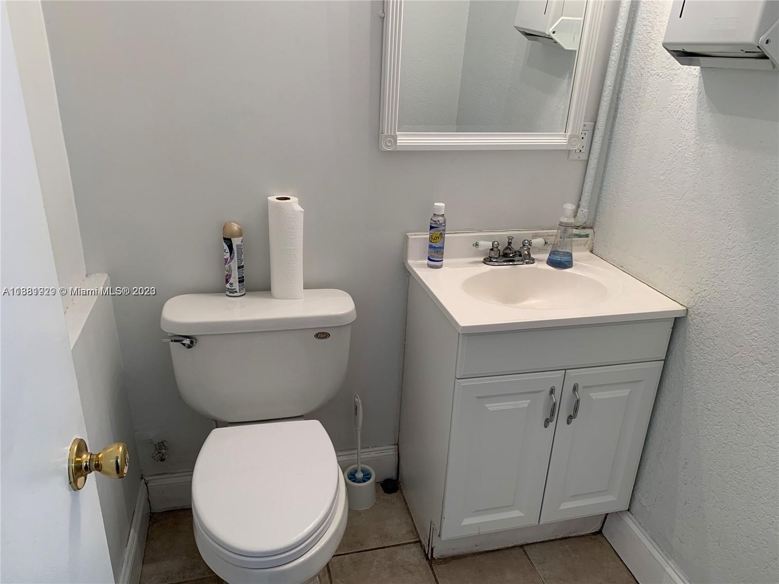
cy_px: 292
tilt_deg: -22.0
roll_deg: -3.4
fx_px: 585
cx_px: 390
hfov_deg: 67.3
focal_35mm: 26
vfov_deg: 53.1
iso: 80
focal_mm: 4.25
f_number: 1.8
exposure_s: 1/120
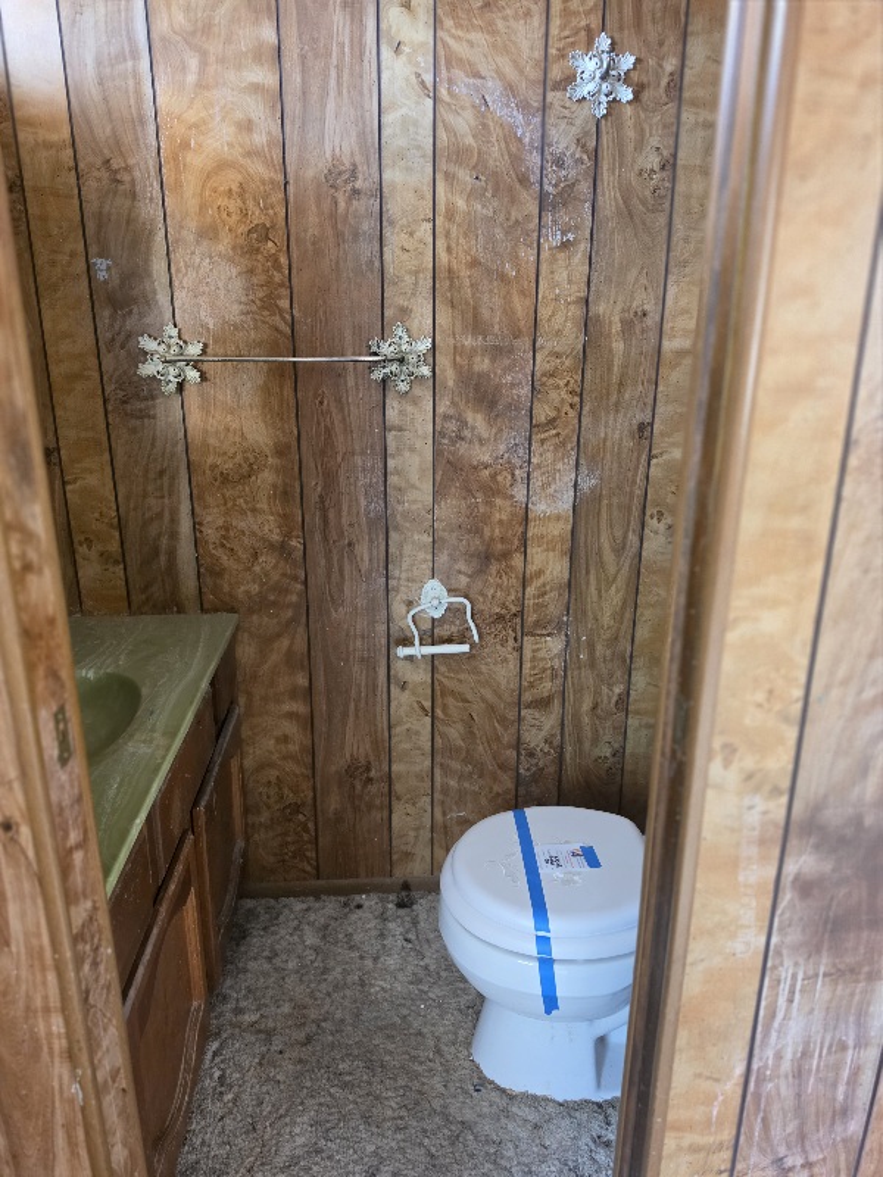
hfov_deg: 58.9
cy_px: 588
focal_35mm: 23
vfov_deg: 73.9
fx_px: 782
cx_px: 442
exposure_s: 1/120
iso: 800
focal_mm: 6.5
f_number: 1.4
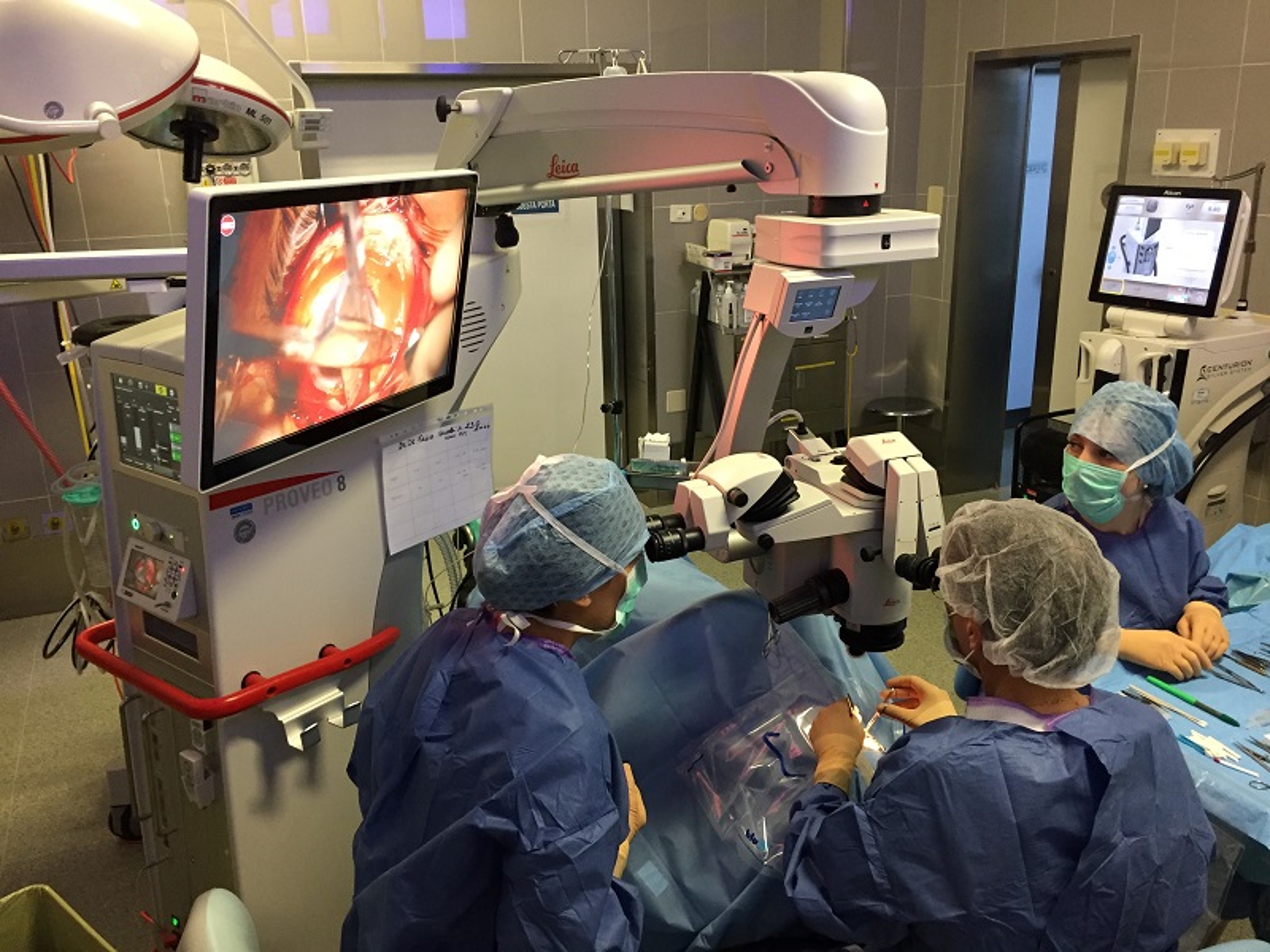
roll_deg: +0.4
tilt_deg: -19.2
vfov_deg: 48.2
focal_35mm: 29
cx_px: 635
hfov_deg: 61.7
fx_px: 1064
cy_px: 476
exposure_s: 1/33
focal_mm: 4.15
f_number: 2.2
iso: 200
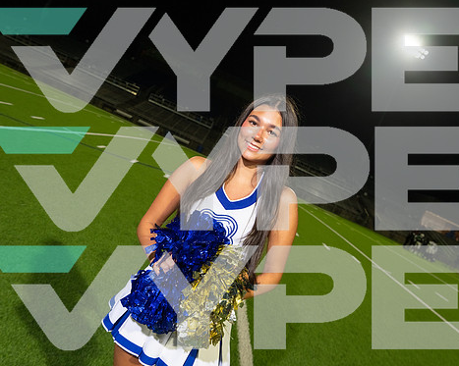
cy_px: 179
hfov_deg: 62.2
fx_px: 380
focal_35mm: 28
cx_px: 238
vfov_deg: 51.5
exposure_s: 1/200
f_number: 4.5
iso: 1000
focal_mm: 24
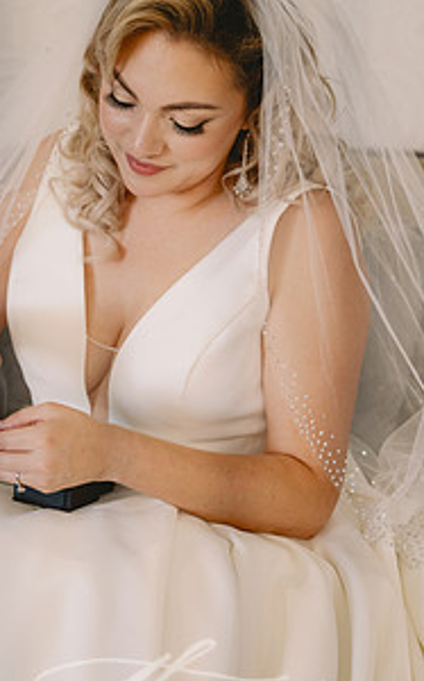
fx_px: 1982
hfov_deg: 12.2
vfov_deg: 19.5
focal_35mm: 107
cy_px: 288
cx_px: 149
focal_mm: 70
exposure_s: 1/320
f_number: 2.8
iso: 1600
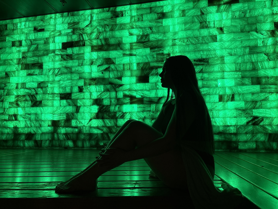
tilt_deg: +5.5
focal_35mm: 26
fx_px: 209
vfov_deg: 53.1
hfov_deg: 67.3
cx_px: 139
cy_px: 104
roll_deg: +0.2
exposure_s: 1/40
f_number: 1.6
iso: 640
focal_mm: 5.96
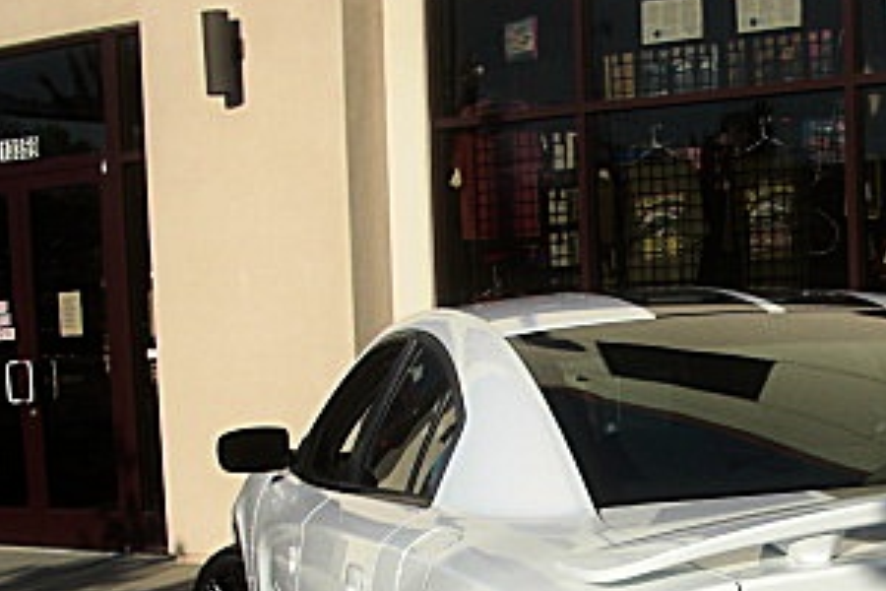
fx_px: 1969
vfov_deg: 16.7
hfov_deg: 24.5
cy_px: 570
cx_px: 821
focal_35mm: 80
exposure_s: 1/160
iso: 50
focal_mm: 6.3
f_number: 7.9
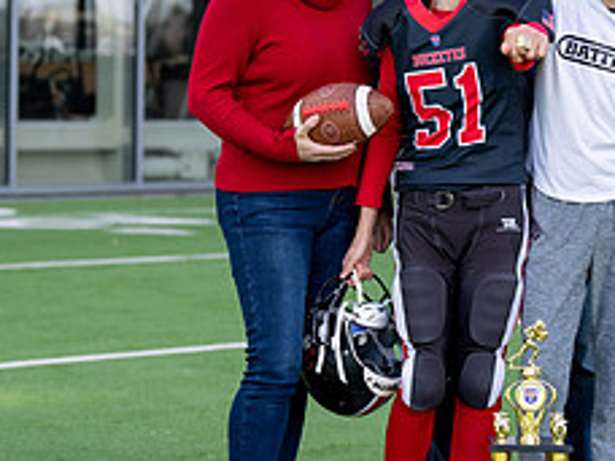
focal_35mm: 171
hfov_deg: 11.5
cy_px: 168
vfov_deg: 8.7
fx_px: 3038
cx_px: 461
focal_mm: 70
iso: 100
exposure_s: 1/500
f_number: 2.8
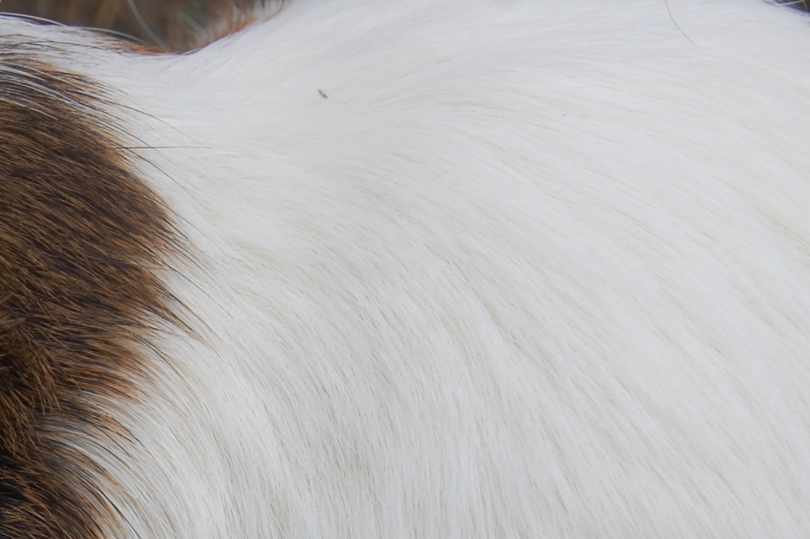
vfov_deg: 11.0
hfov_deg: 16.3
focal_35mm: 124
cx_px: 88
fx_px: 2788
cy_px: 499
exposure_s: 1/200
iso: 200
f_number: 7.1
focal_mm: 32
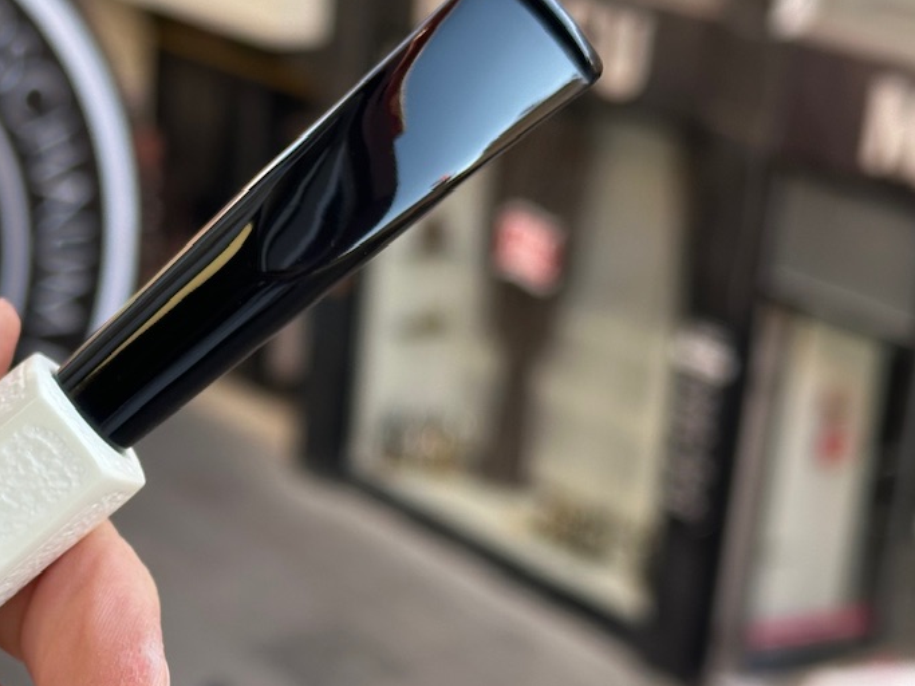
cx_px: 102
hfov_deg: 21.3
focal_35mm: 90
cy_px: 458
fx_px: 2379
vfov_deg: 16.4
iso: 64
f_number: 1.78
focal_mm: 6.86
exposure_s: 1/343
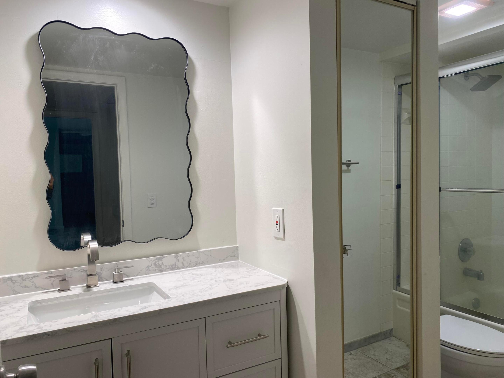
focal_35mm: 26
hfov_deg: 67.3
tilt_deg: -4.0
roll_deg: +1.0
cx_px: 252
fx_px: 379
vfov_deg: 53.1
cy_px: 189
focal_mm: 4.25
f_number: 1.8
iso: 80
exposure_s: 1/120
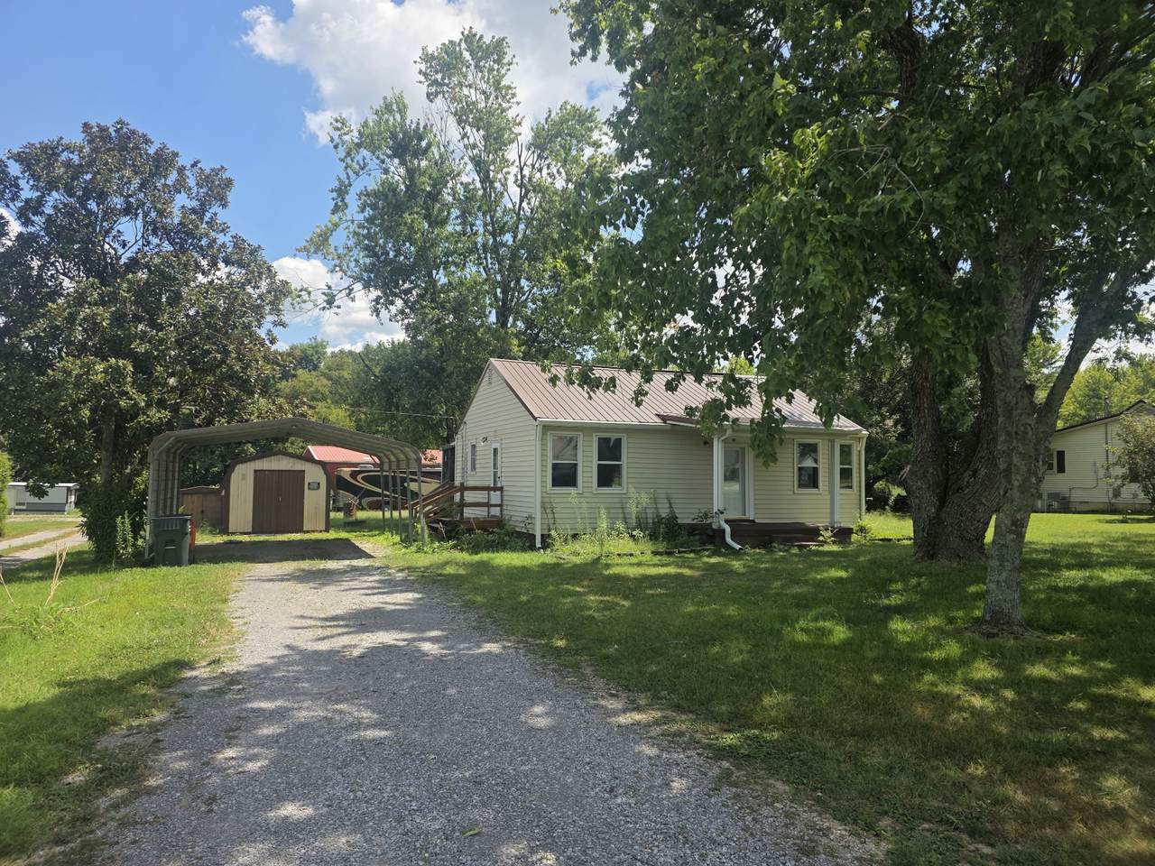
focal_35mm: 23
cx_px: 578
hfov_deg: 73.9
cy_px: 433
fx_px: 767
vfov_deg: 58.9
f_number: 1.7
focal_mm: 6.3
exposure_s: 1/3291
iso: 80
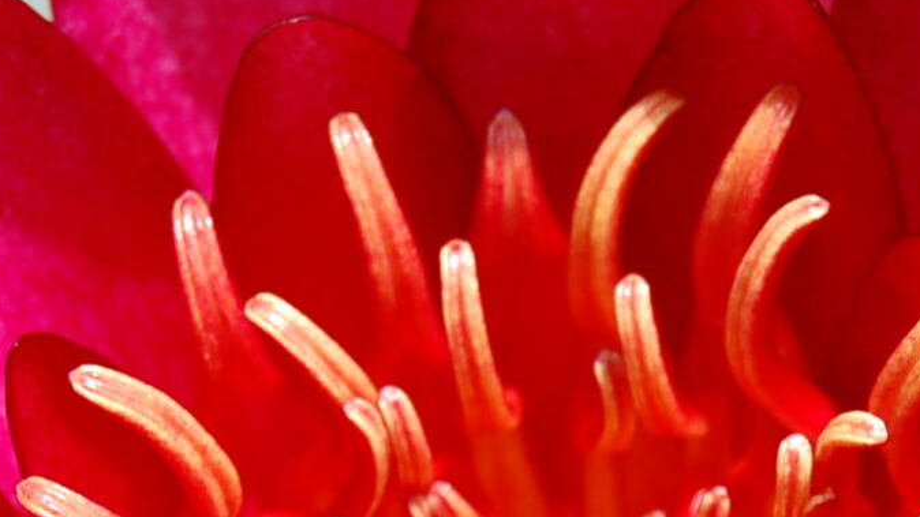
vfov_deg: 3.7
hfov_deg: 6.6
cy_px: 565
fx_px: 8001
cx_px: 612
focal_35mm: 328
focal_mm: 55
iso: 200
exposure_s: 1/200
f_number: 7.1
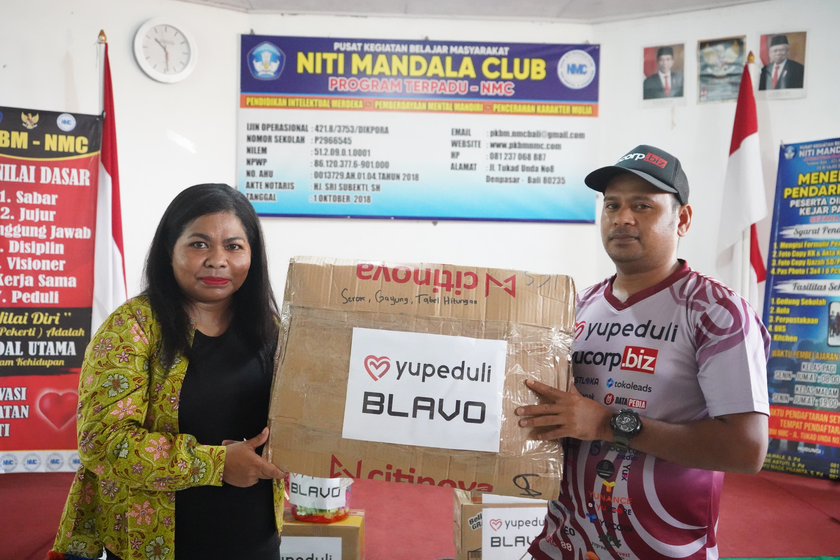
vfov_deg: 36.9
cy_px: 280
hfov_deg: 53.1
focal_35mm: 36
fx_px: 840
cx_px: 420
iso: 20000
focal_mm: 36
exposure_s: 1/320
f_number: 5
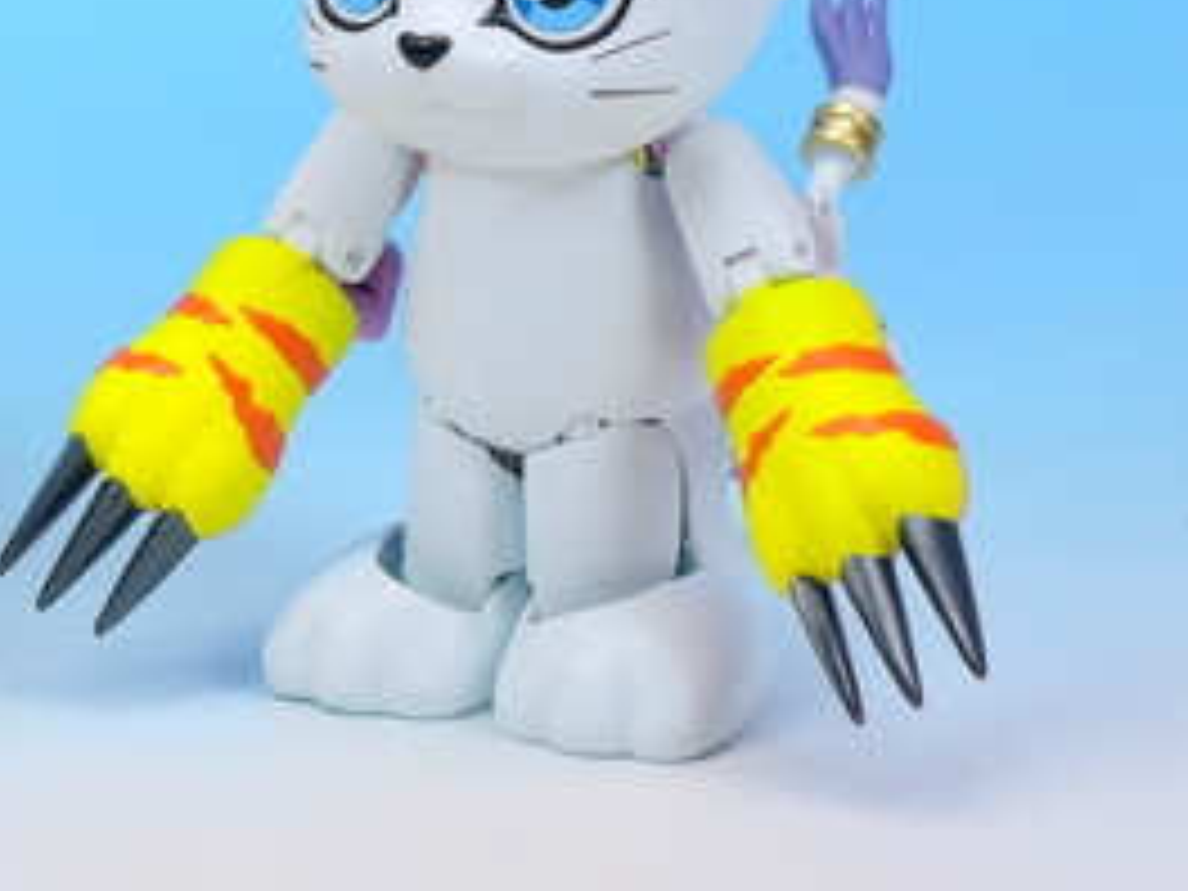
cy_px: -68
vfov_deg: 9.7
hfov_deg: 12.8
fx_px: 5217
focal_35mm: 152
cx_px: -104
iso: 80
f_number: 7.1
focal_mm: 14.3
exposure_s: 1/1.6
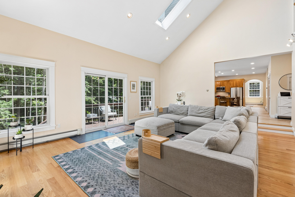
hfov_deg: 96.7
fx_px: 131
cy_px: 98
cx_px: 148
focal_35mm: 16
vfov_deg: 73.8
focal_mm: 16
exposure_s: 1/30
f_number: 7.1
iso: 320
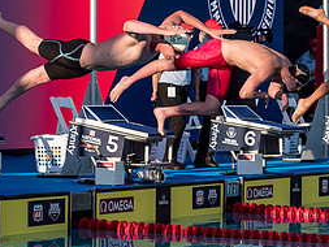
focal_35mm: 211
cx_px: 125
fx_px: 2006
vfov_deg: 7.0
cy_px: 60
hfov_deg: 9.4
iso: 200
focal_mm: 46
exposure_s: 1/1250
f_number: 3.5
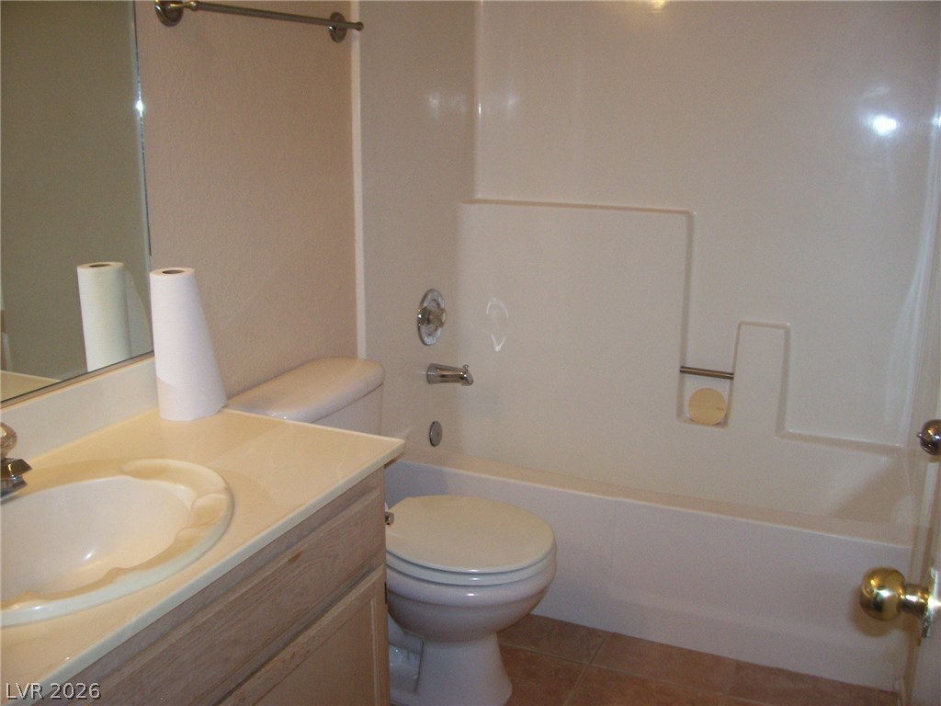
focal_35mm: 34
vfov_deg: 41.8
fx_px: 924
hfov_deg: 54.0
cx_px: 470
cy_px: 353
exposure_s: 1/112
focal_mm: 5.6
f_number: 2.7
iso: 140
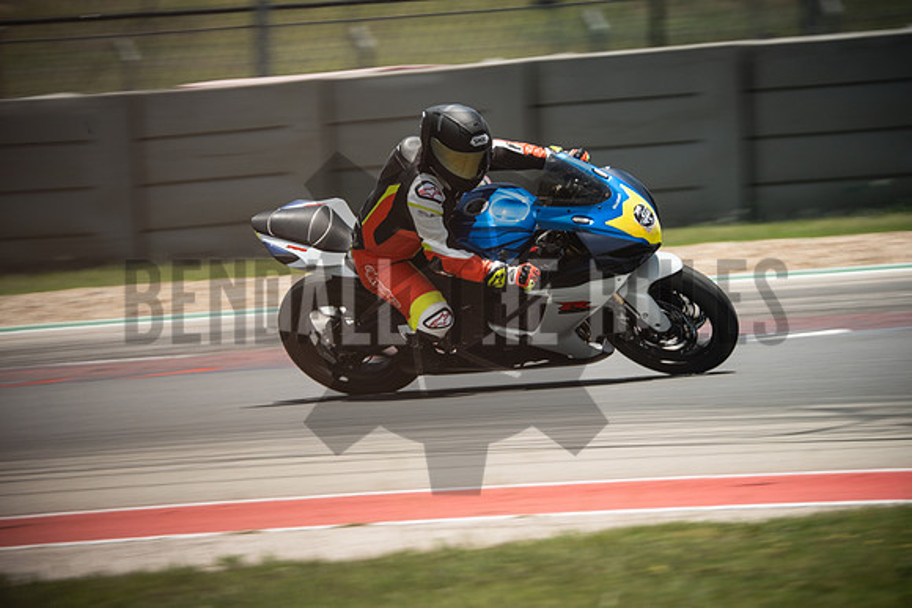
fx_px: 15203
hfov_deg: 3.4
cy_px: 304
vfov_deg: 2.3
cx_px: 456
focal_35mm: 600
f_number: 7.1
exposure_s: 1/250
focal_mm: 400
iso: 160
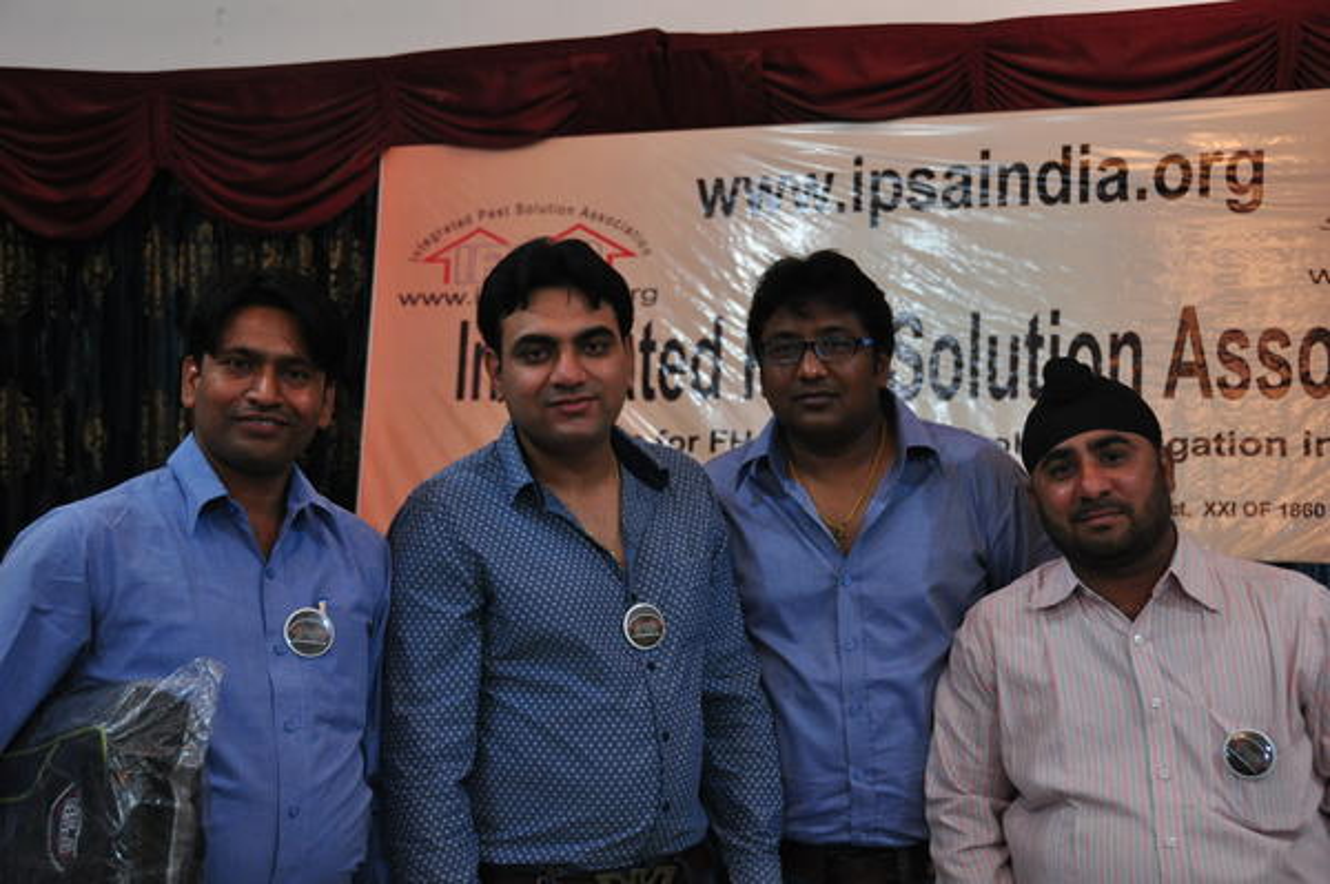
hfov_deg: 41.1
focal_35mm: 48
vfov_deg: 28.0
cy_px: 442
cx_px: 665
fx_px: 1772
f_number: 5
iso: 800
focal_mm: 32
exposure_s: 1/50
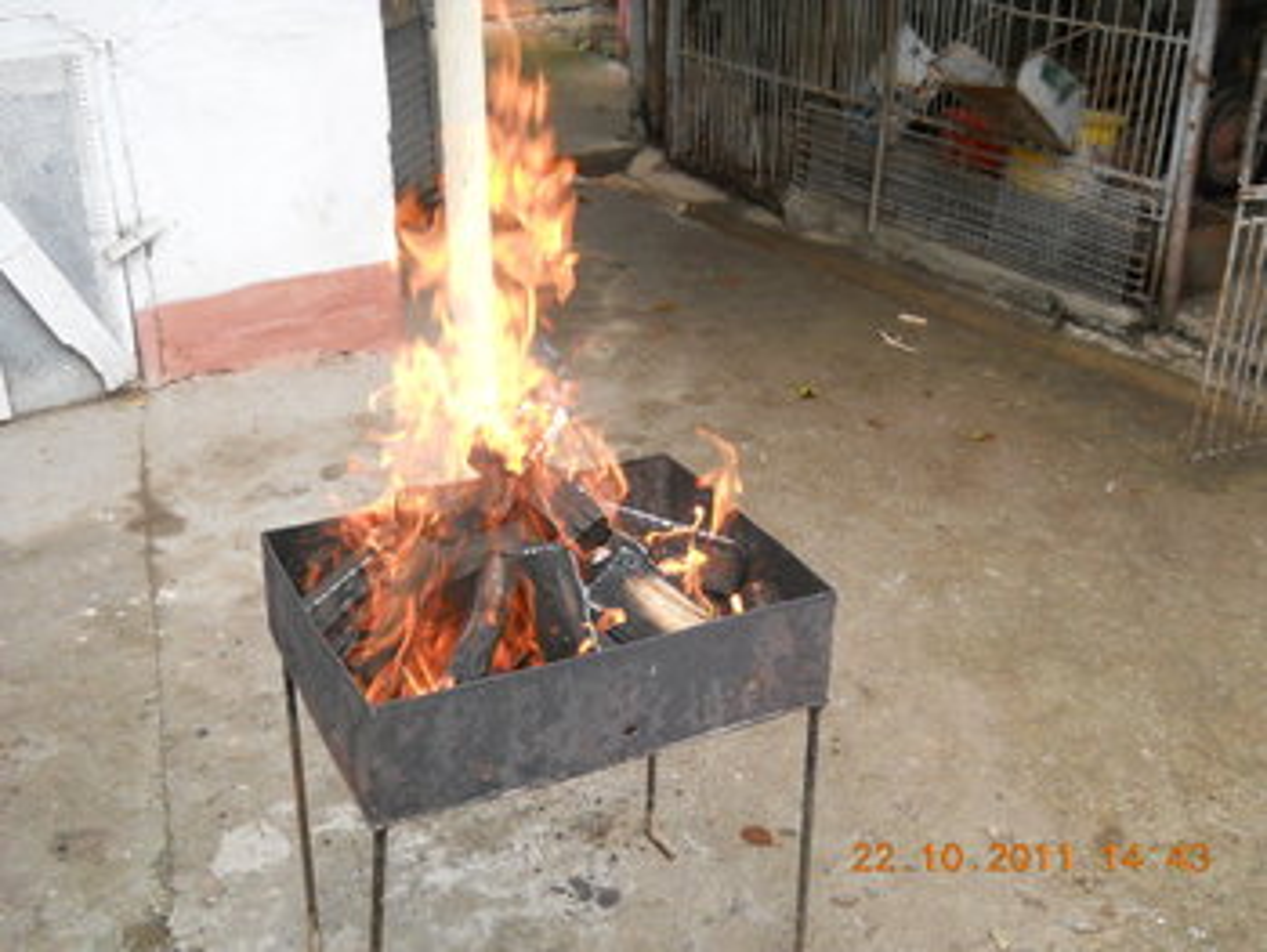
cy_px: 476
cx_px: 634
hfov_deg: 45.7
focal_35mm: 41
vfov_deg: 35.2
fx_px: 1502
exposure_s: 1/200
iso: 400
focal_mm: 6.72
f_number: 3.1
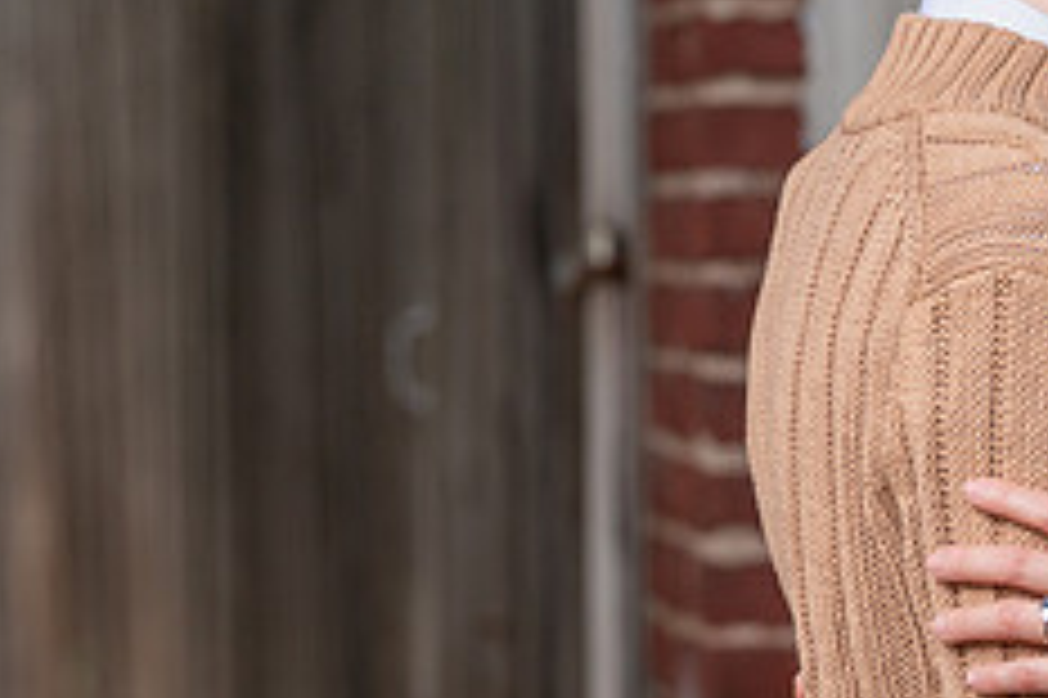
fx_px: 8901
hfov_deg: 6.7
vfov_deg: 4.5
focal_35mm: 306
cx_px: 854
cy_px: 236
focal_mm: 118
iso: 400
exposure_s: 1/250
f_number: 4
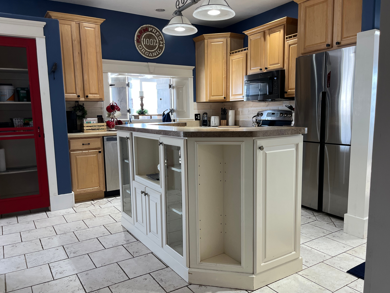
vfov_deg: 51.4
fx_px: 304
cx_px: 197
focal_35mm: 27
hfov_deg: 65.3
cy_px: 150
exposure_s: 1/120
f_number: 1.6
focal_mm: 5.1
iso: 125
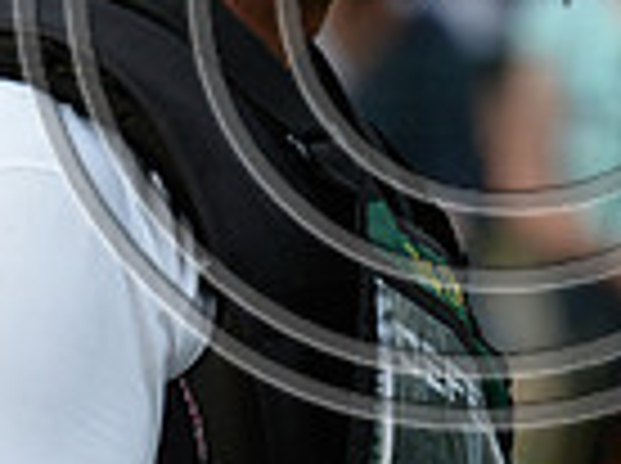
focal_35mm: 1540
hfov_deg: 1.3
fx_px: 27579
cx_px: 428
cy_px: -95
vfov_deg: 1.0
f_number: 10
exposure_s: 1/1000
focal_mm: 380
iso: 1250
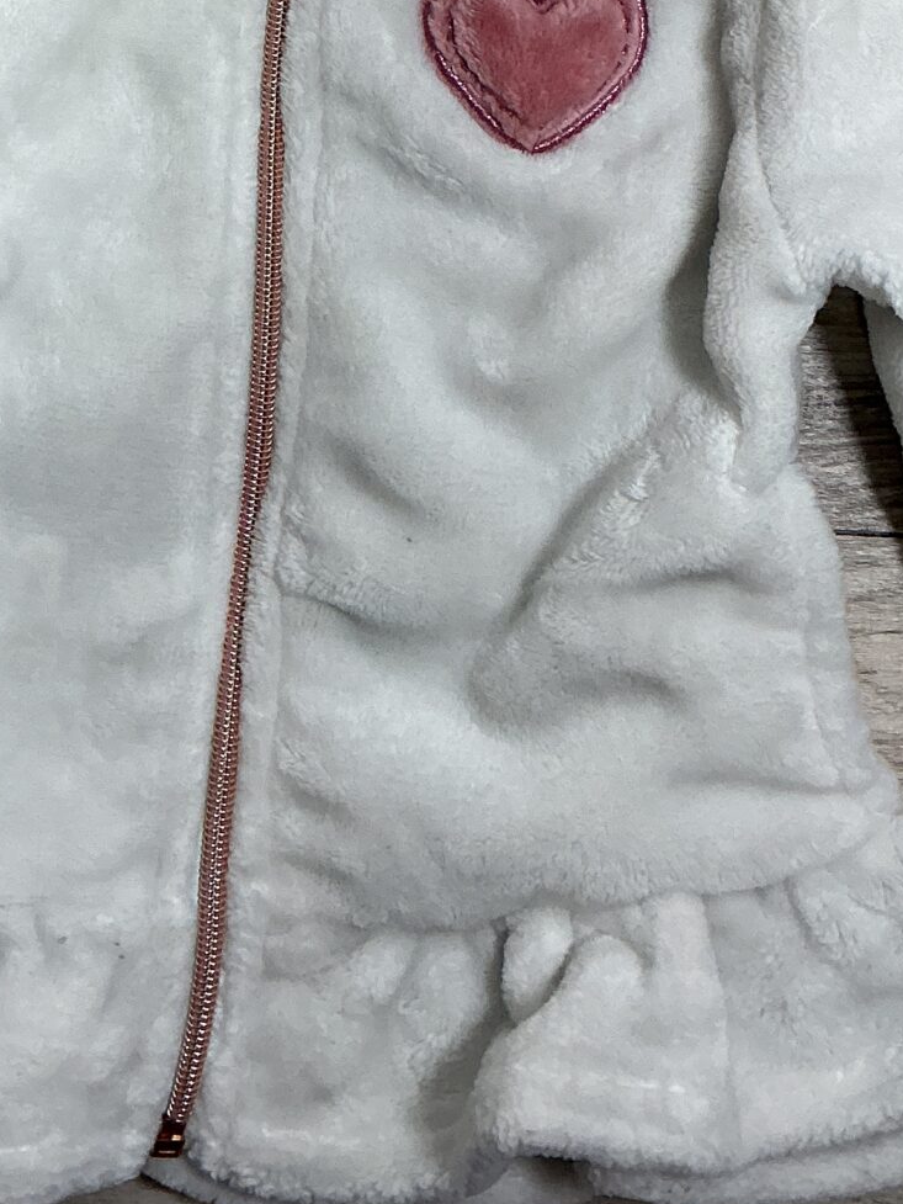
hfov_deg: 19.3
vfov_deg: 24.1
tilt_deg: -83.3
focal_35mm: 76
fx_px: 2643
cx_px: 325
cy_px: -107
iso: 64
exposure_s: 1/100
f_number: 1.8
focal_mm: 3
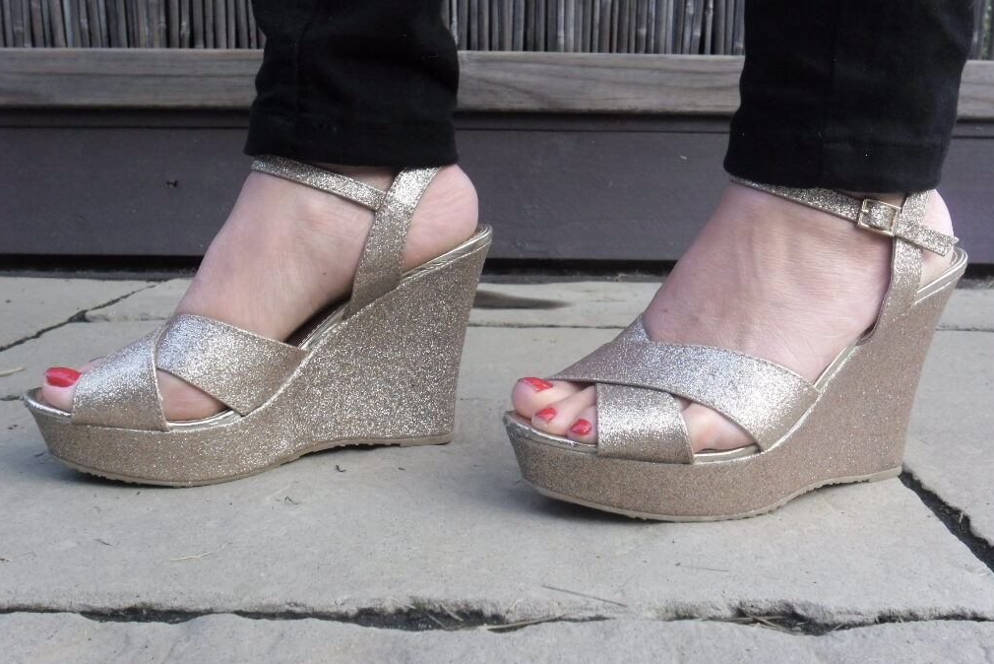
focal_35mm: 39
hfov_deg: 49.5
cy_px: 299
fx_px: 1077
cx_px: 501
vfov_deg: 34.2
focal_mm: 6.6
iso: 100
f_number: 4
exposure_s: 1/66
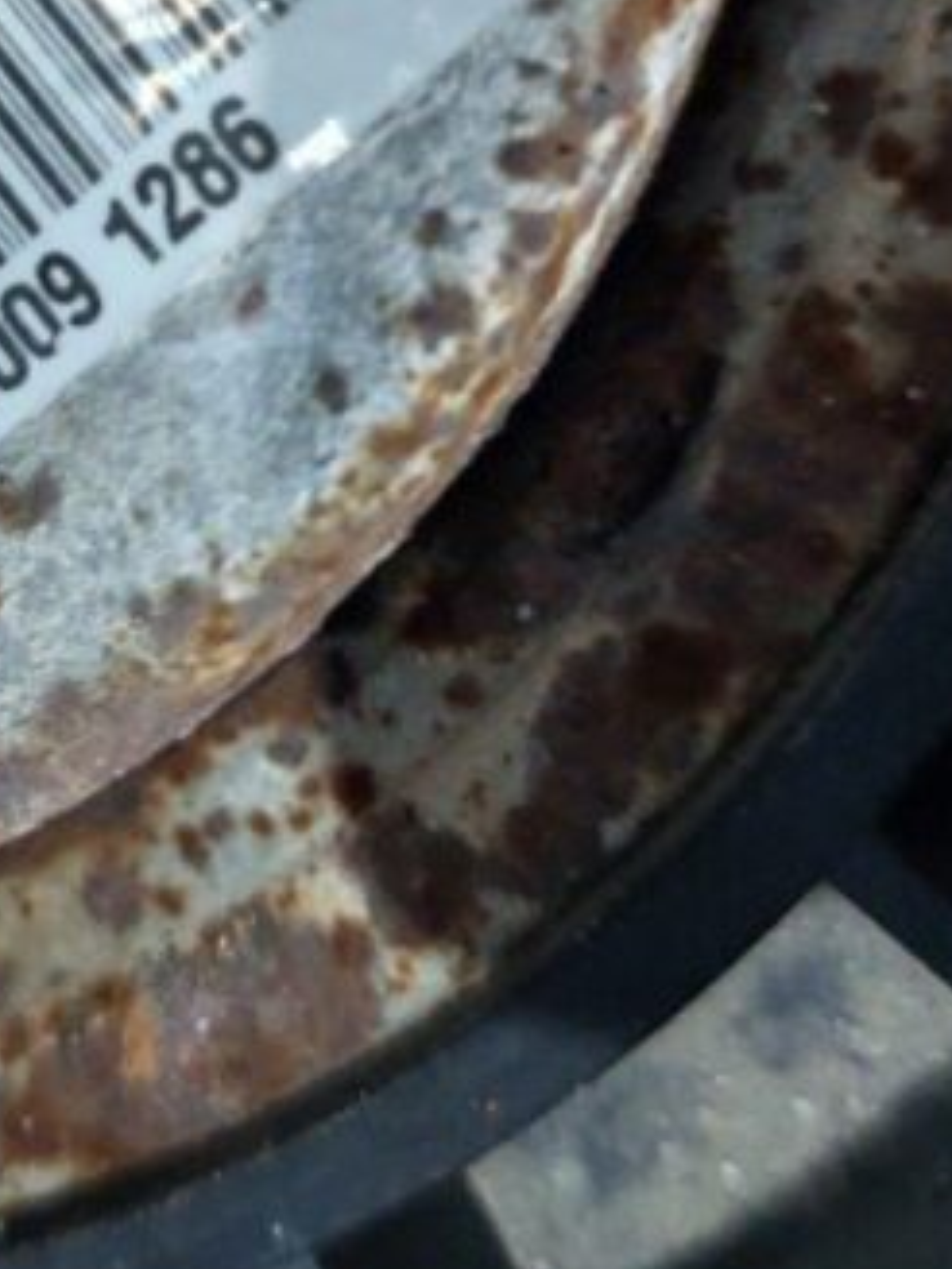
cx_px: 112
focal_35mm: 61
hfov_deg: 23.5
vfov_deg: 30.7
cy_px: 213
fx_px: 2237
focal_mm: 5.23
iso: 320
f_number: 1.8
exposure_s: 1/50
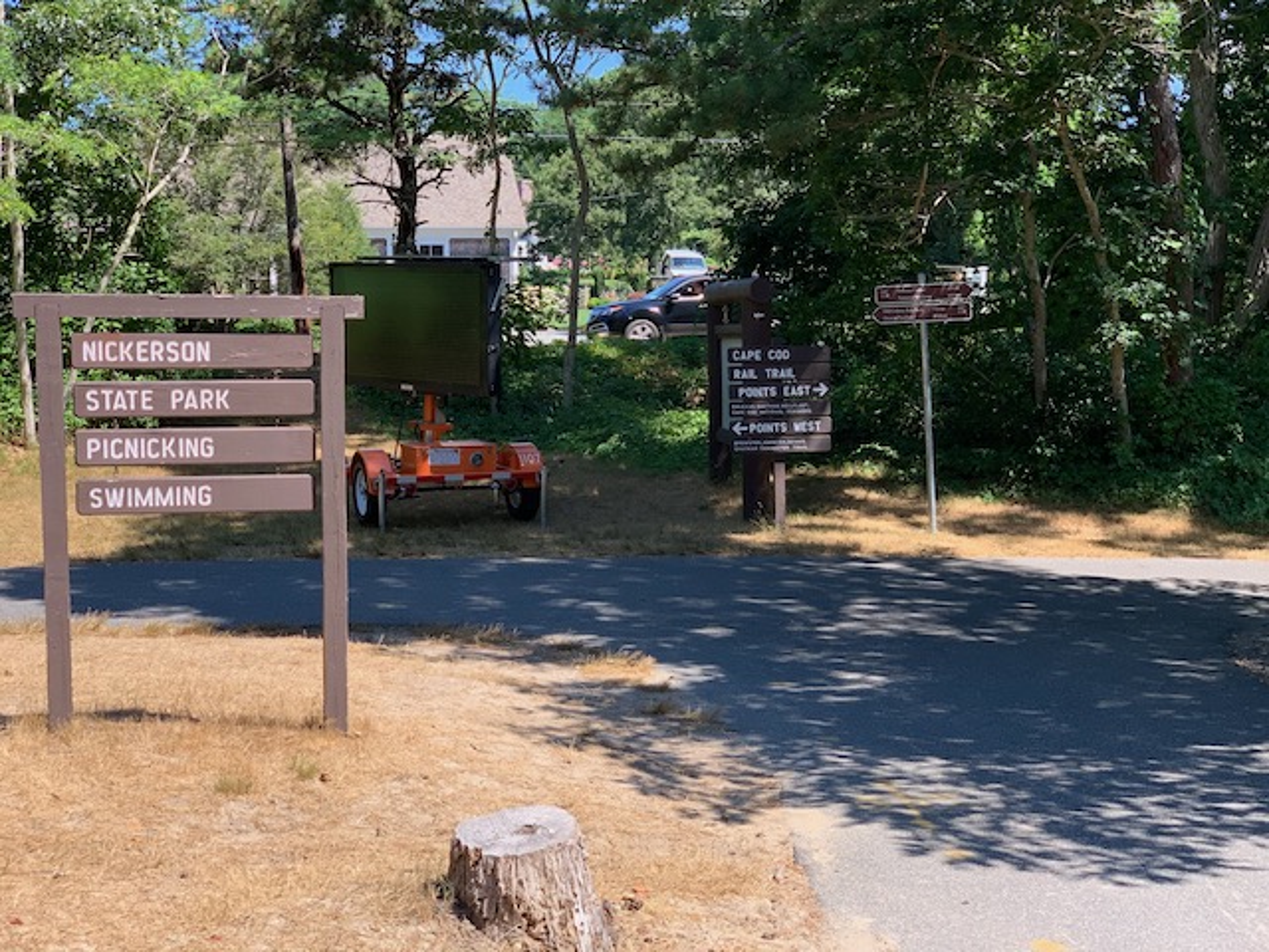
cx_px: 634
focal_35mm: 52
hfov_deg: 36.8
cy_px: 476
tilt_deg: -3.5
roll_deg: -0.6
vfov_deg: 28.0
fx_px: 1906
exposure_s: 1/329
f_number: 2.4
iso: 16
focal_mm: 6
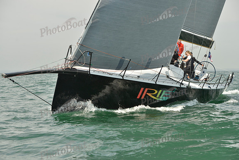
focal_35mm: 98
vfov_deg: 14.0
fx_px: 651
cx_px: 120
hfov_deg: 20.8
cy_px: 80
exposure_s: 1/1250
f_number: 6.3
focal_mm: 98
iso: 280
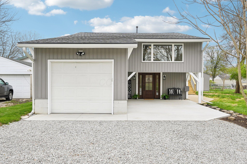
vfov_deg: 43.5
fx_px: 206
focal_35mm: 30
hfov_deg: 62.0
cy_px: 82
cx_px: 124
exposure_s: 1/750
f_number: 5.6
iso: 400
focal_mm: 30
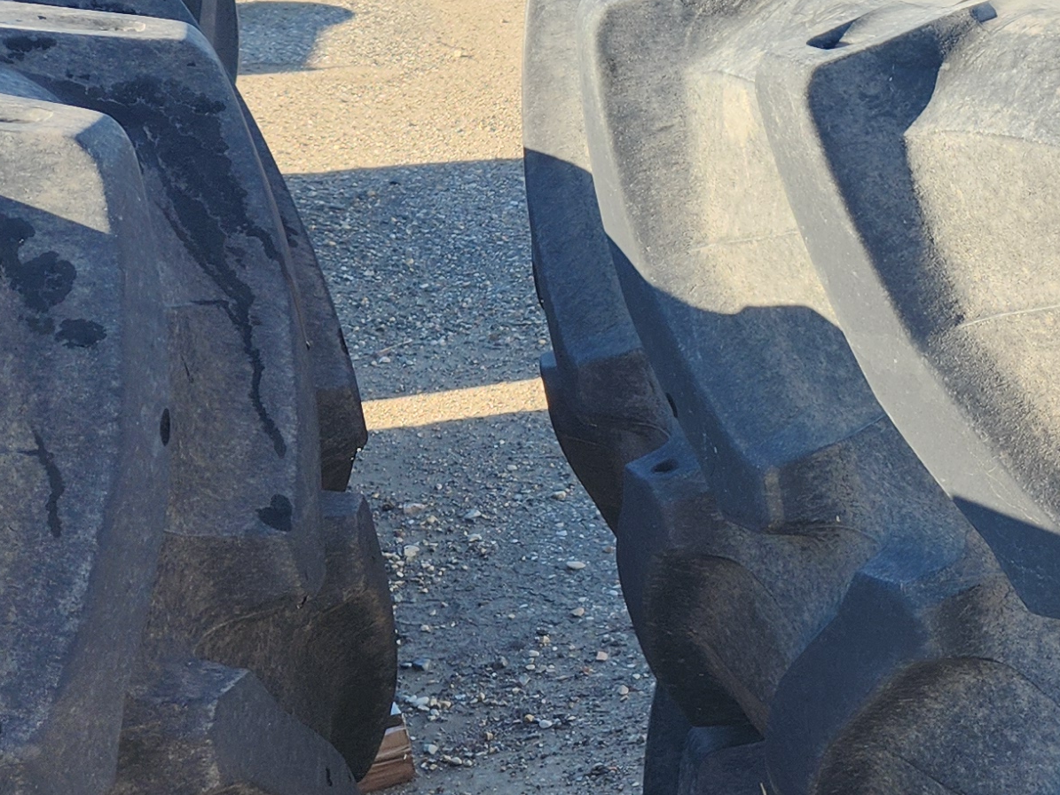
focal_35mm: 77
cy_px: 541
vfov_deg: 19.1
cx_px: 1465
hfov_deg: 22.1
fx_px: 2358
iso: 20
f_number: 1.8
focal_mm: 5.4
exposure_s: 1/461
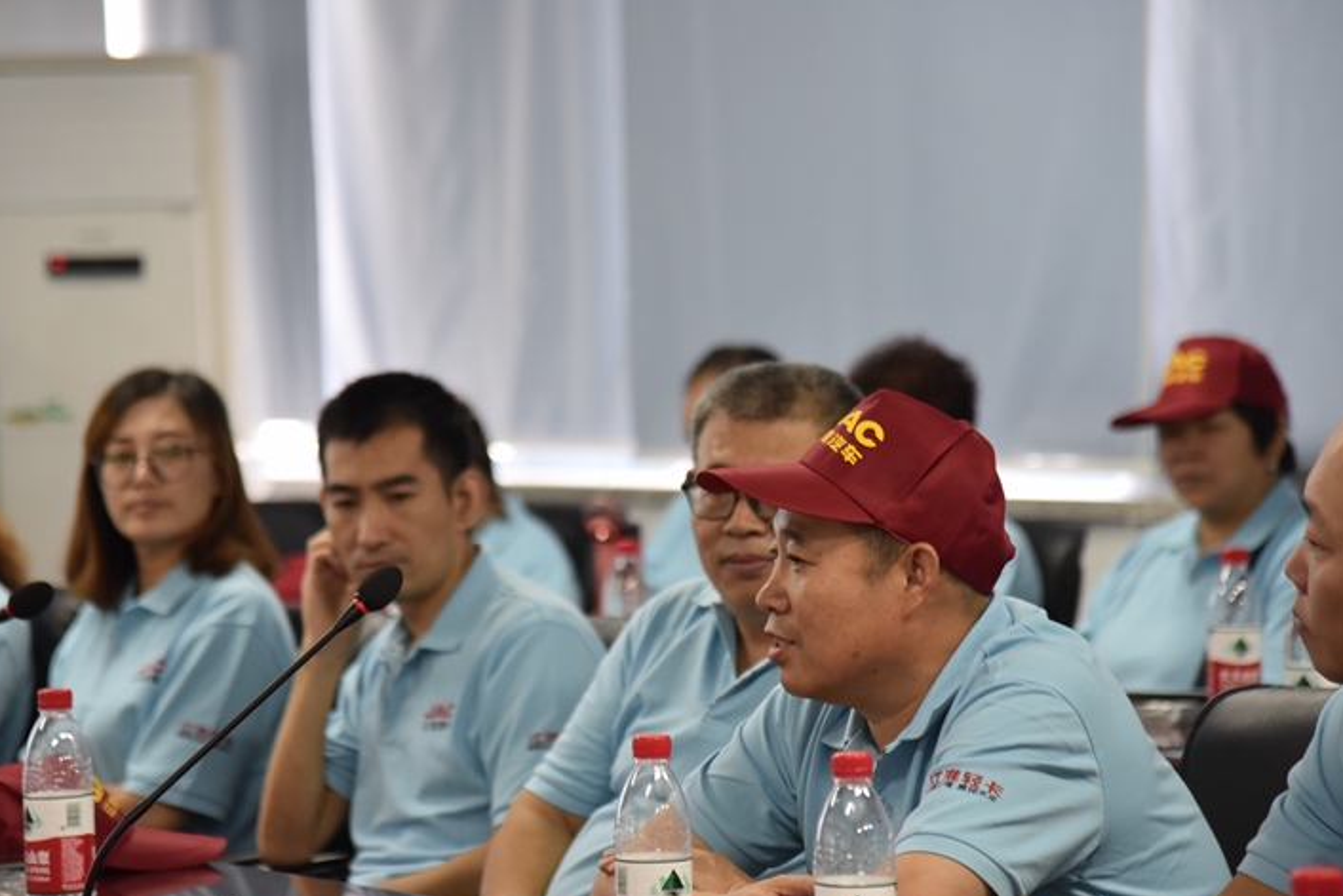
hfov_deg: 14.4
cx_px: 597
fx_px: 5298
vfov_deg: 9.7
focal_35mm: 142
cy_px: 511
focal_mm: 120
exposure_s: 1/60
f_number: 4
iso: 1600
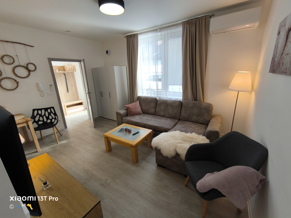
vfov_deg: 81.7
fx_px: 126
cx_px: 146
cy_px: 109
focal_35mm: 15
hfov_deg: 98.2
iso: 50
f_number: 2.2
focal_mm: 1.91
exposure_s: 1/50
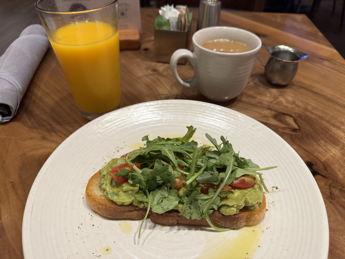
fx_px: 239
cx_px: 172
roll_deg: +0.1
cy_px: 130
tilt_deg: -42.6
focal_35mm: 24
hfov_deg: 71.6
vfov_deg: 56.8
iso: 400
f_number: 1.78
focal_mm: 6.76
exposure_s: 1/60
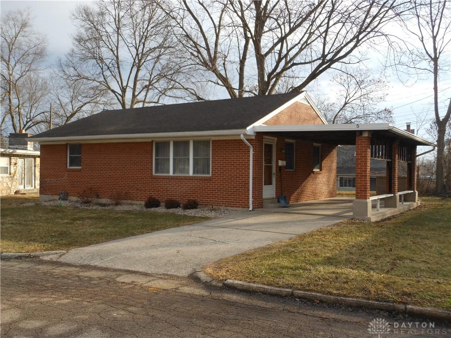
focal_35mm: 33
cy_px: 169
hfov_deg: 55.4
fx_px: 430
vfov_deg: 42.9
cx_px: 226
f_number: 4
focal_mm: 5.9
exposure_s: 1/320
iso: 80
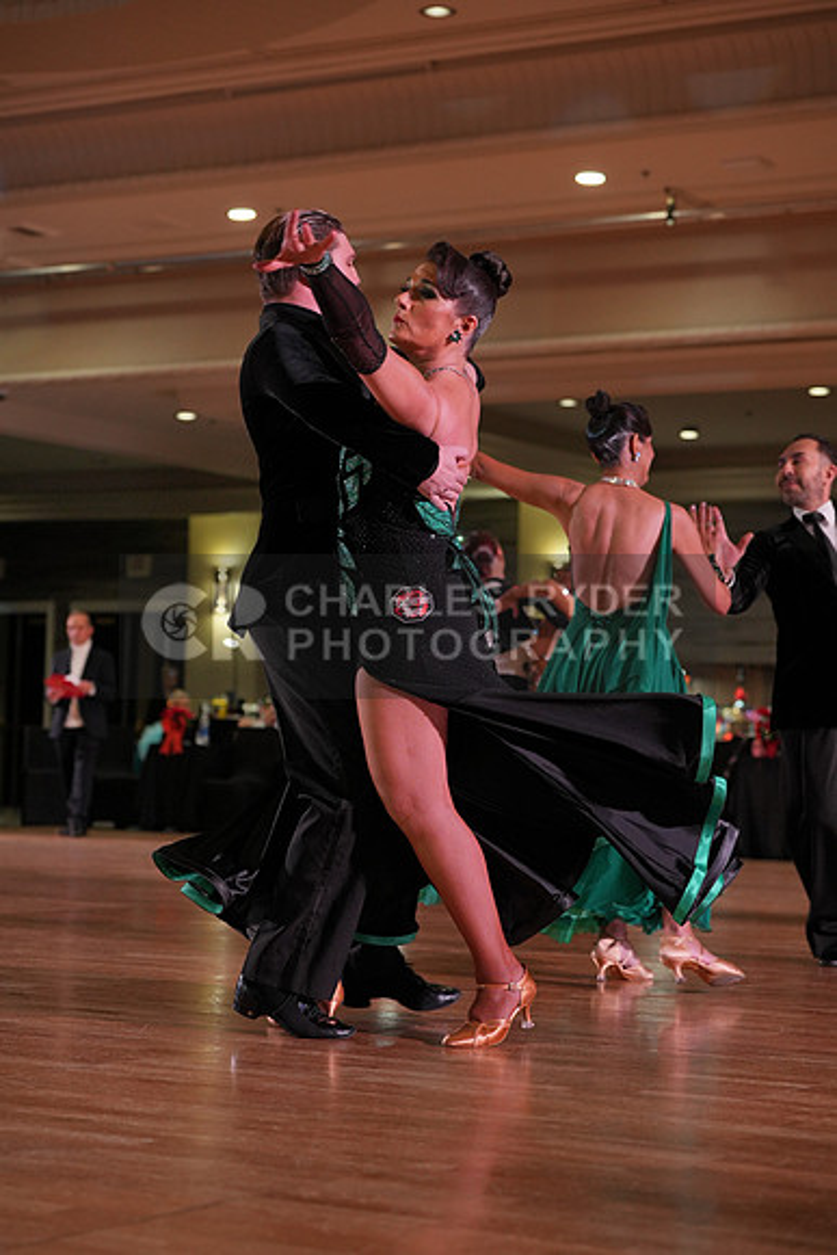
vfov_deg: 27.0
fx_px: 2614
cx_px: 418
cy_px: 628
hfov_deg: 18.2
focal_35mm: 75
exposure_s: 1/500
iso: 1250
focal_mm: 75
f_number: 4
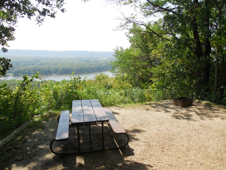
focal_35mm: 25
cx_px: 113
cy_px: 85
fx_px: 163
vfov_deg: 54.9
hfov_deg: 69.4
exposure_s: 1/500
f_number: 3.3
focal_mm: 4.5
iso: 125
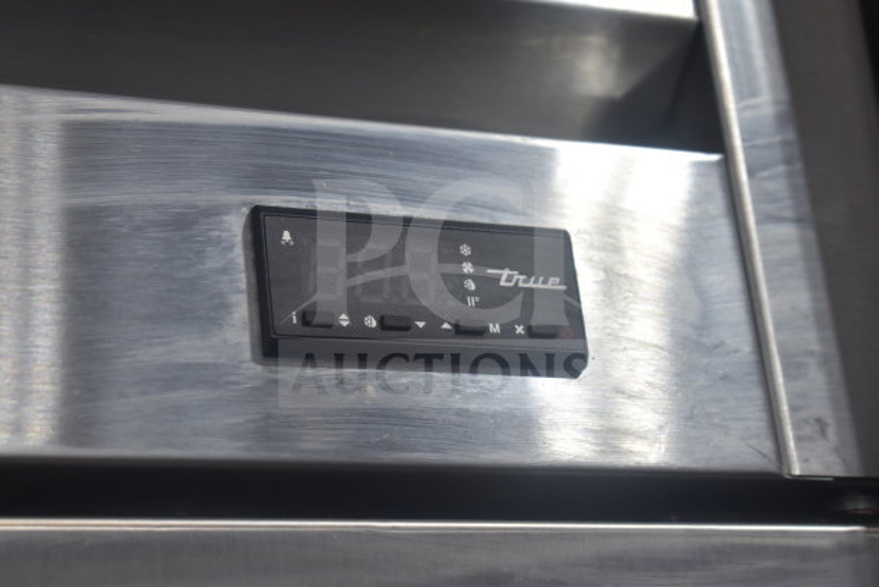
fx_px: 2015
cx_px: 440
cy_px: 294
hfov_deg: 24.6
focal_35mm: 82
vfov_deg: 16.6
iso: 720
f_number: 5.6
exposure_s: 1/100
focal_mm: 55
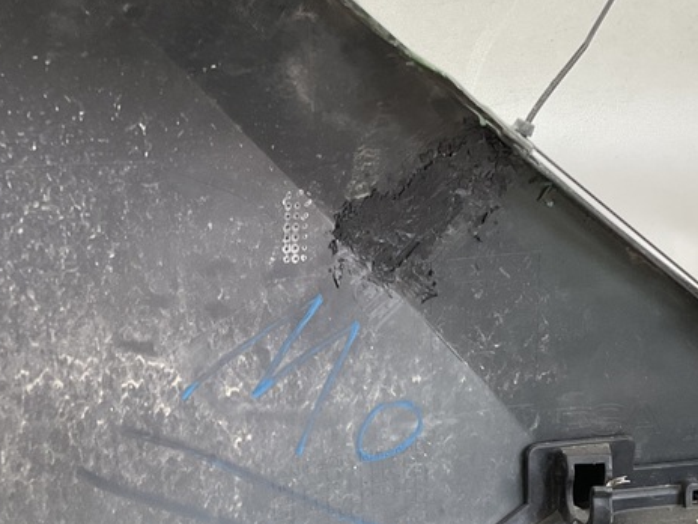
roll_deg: +0.7
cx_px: 278
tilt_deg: -20.3
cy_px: 391
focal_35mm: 63
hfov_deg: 30.6
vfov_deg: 23.1
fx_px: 1270
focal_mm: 3
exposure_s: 1/100
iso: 40
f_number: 1.8
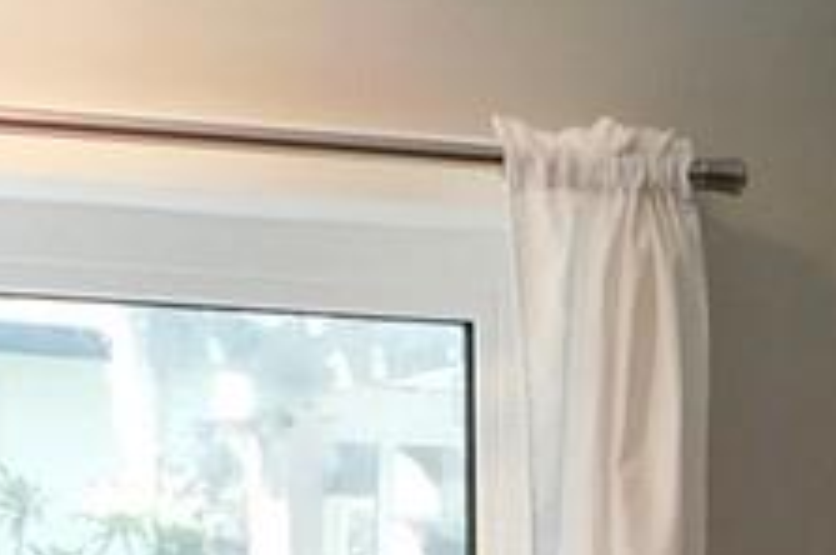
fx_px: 3988
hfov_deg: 11.9
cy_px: 1448
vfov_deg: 7.3
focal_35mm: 172
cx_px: 622
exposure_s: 1/30
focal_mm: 4
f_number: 3
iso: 140
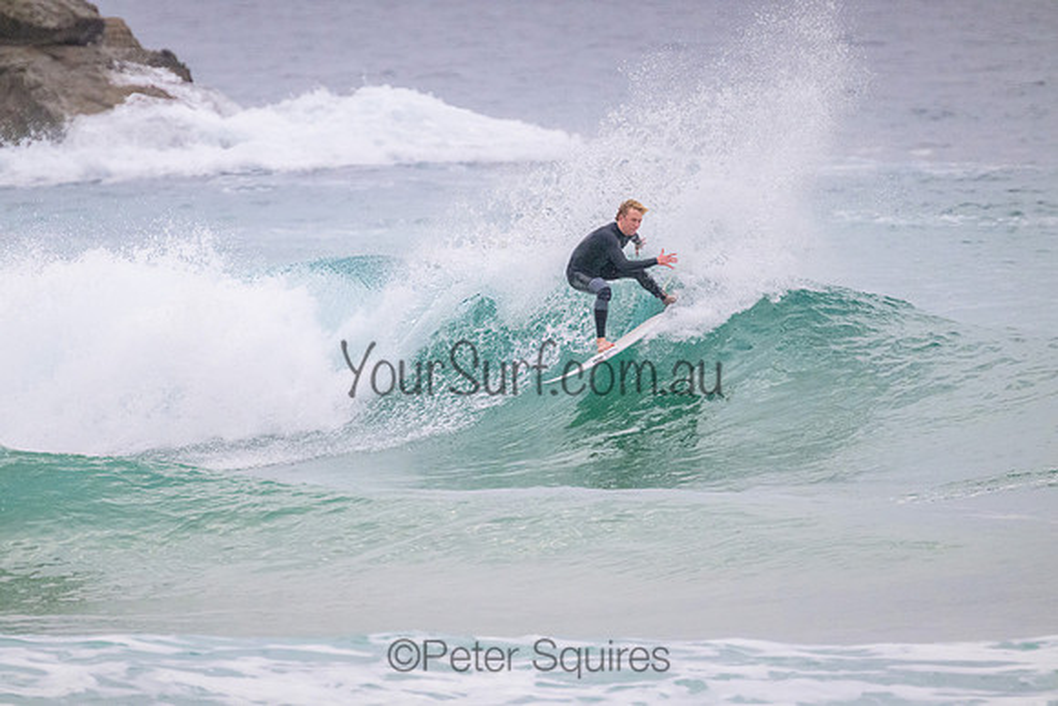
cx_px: 529
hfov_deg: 2.6
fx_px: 23516
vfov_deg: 1.7
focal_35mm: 800
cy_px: 353
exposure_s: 1/1250
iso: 5600
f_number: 11
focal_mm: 800
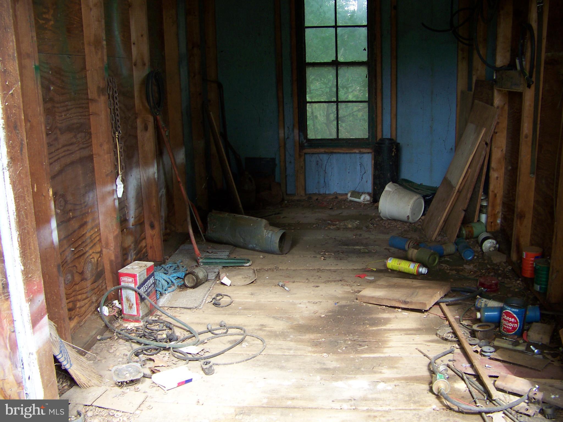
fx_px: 586
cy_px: 211
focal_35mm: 36
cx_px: 282
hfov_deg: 51.4
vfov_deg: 39.7
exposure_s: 1/30
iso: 64
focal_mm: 5.85
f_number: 2.8
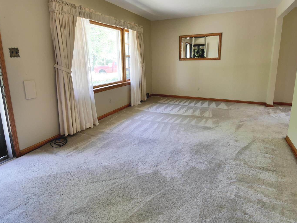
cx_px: 153
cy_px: 96
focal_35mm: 21
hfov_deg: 79.0
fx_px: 180
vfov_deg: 63.2
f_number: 4
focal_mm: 9
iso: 800
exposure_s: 1/30
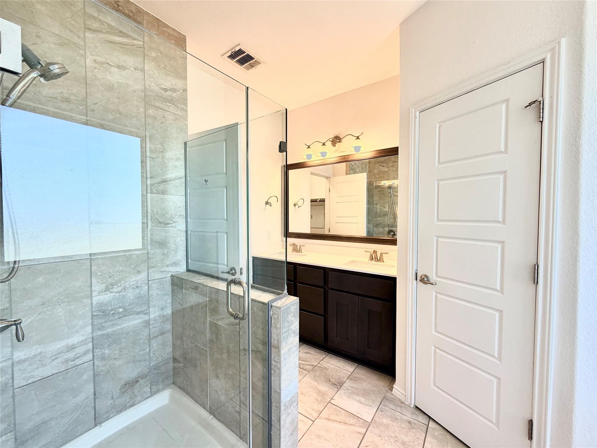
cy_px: 224
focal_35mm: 14
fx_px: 241
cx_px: 298
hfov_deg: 102.1
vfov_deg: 85.7
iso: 125
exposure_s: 1/120
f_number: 2.2
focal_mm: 2.22
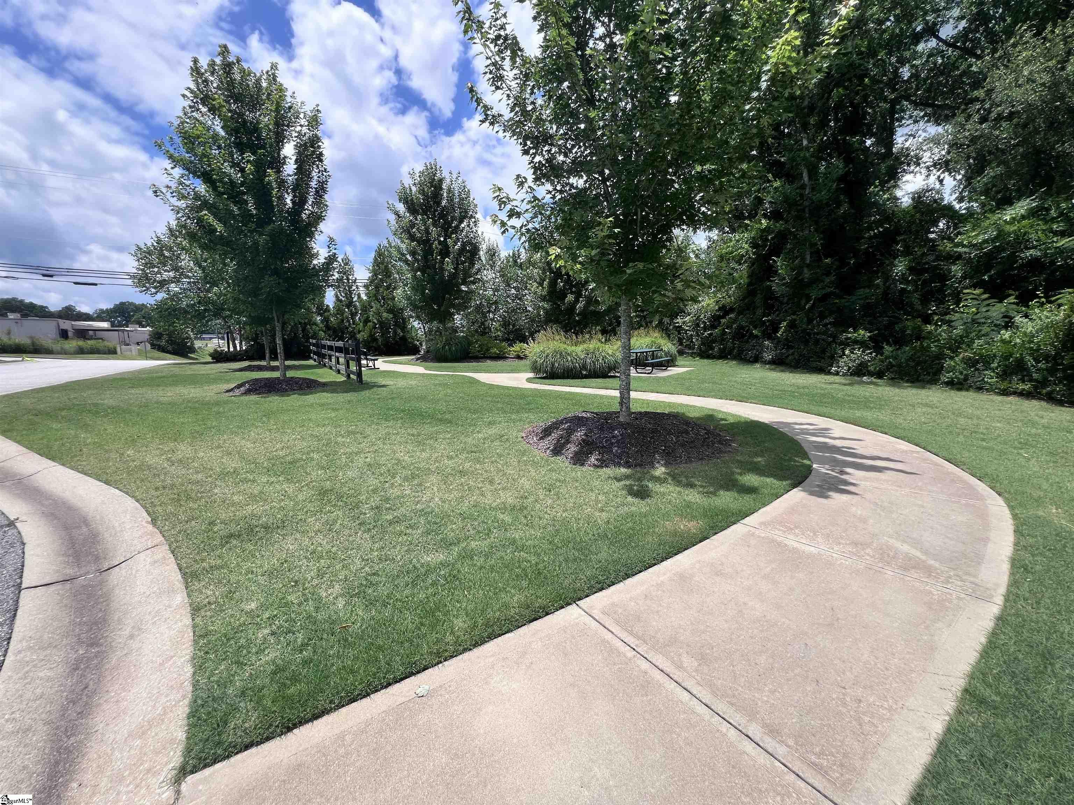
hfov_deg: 106.2
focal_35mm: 13
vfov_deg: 89.9
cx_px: 537
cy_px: 402
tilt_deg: -6.2
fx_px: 403
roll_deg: -0.2
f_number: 1.8
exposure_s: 1/1179
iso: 32
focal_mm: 1.57
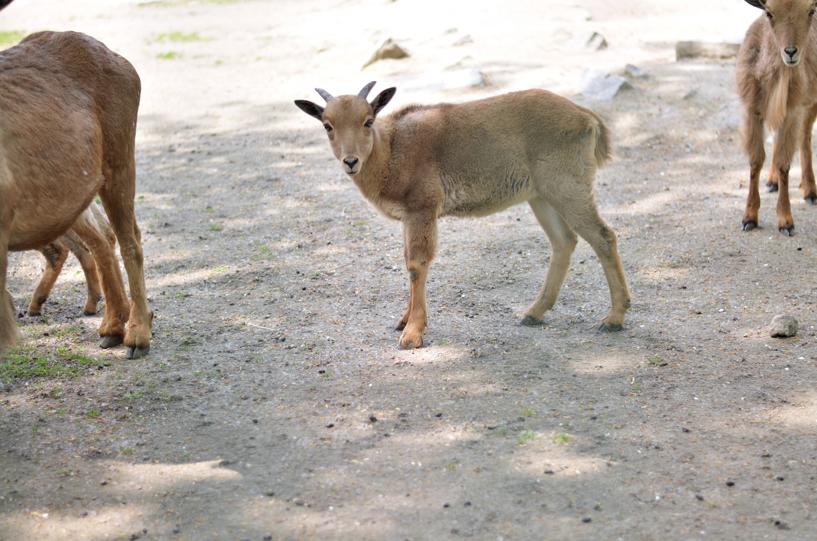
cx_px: 408
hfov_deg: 27.0
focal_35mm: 75
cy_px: 270
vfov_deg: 18.1
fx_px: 1699
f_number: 1.8
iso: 100
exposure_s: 1/640
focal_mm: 50
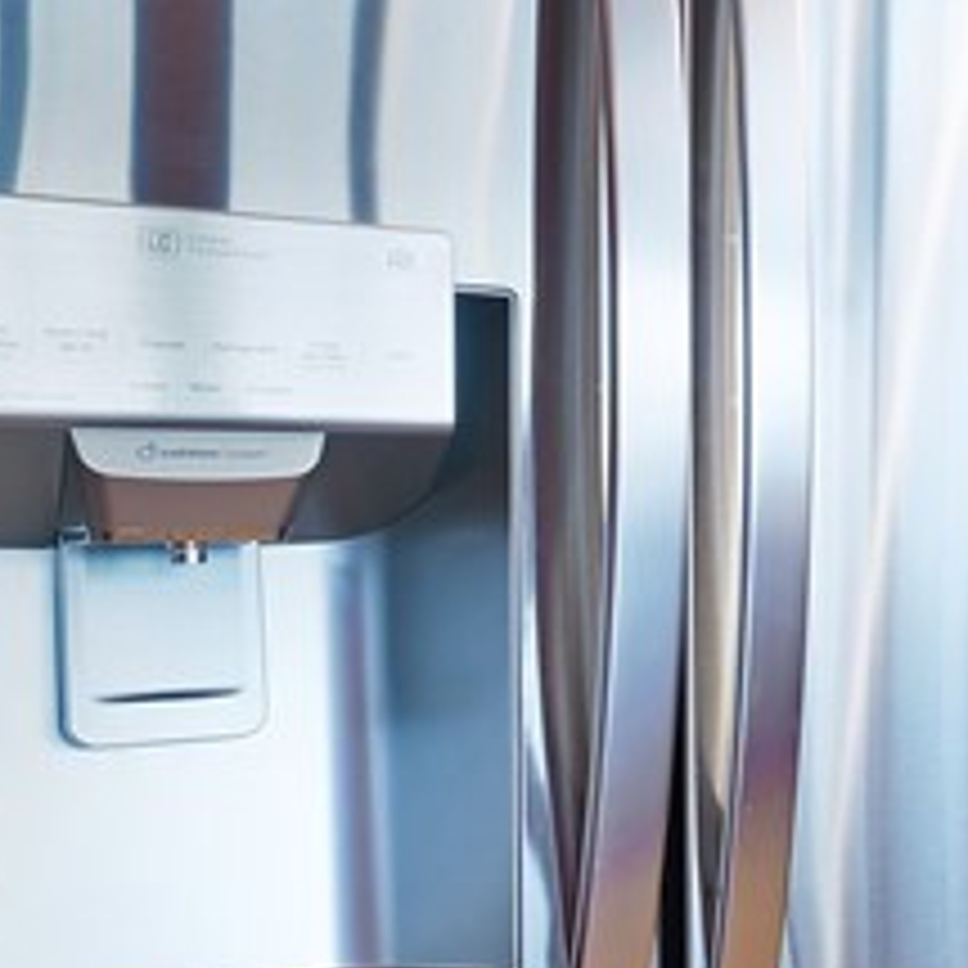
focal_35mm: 60
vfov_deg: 28.6
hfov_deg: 19.1
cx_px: 1875
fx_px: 1898
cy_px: 565
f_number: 10
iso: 400
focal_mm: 14
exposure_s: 1/60
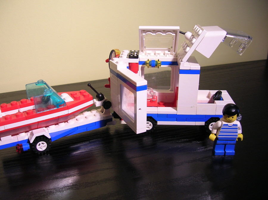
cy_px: 100
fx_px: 263
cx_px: 134
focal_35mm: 34
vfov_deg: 41.7
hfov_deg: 54.0
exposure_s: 1/15.2
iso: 50
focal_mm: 5.7
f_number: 2.9
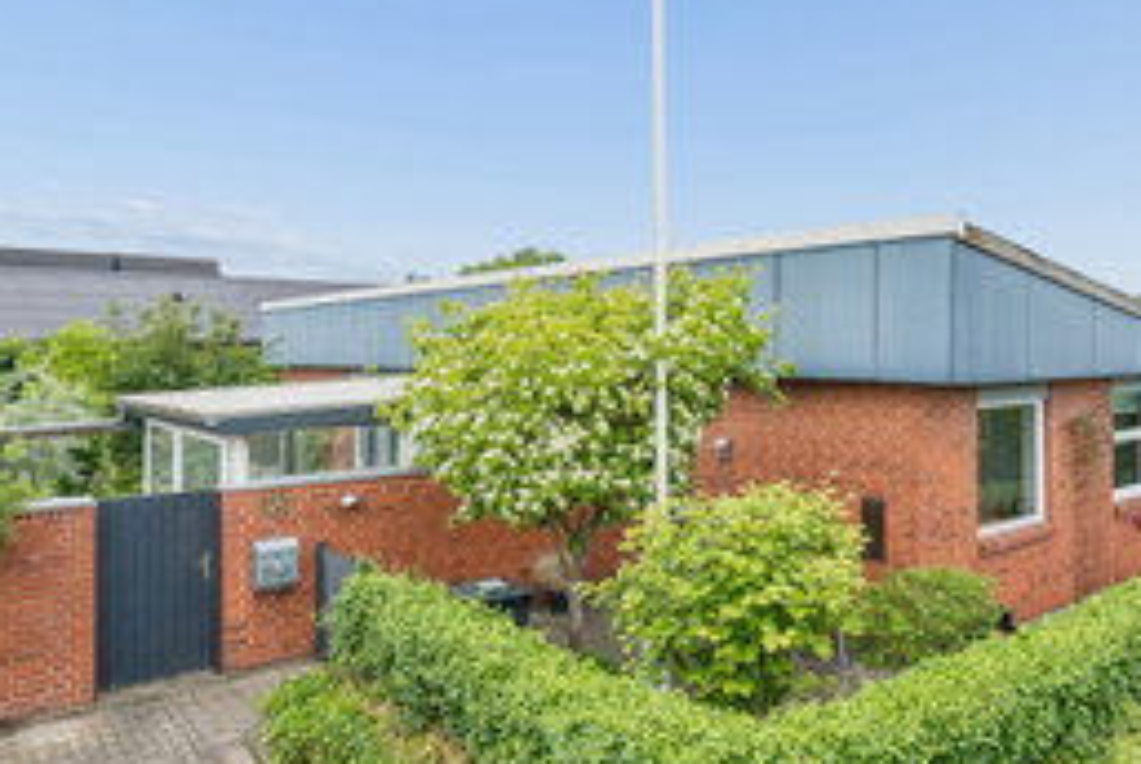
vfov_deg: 46.4
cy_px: 424
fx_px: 888
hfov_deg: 64.2
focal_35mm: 28
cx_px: 733
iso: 1000
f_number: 7.1
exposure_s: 1/1000
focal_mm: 18
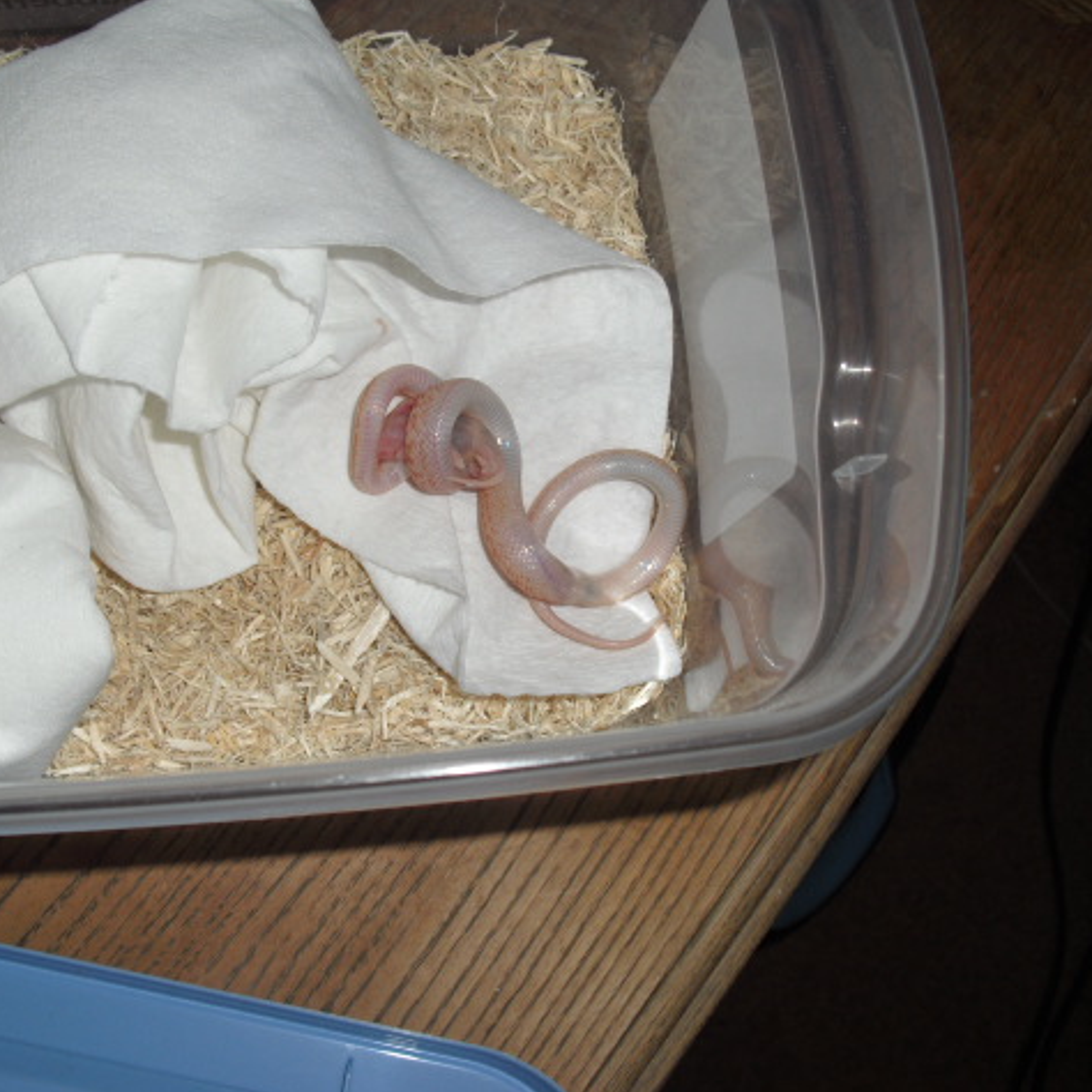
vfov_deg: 39.2
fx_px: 1535
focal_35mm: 43
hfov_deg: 39.0
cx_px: 429
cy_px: 546
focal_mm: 6.3
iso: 100
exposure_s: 1/60
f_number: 3.1
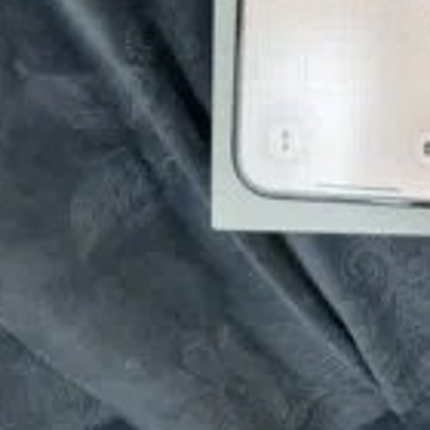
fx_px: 1026
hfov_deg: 22.7
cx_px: 439
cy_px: -166
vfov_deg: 21.0
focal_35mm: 73
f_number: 1.8
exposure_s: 1/59
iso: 100
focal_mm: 3
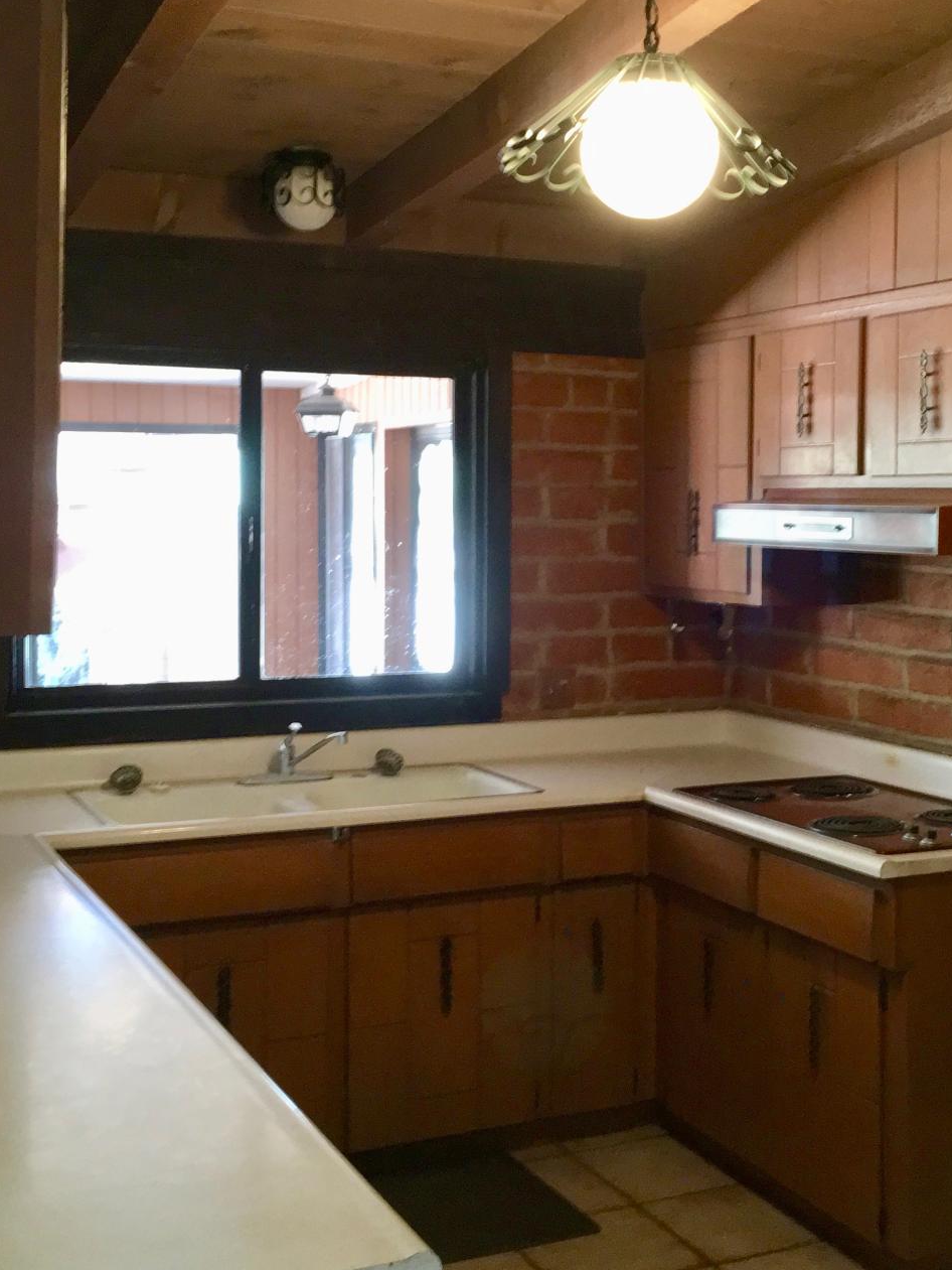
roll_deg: +0.1
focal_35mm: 46
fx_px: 1686
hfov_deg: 31.4
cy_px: 569
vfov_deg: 41.2
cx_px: 574
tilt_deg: -3.0
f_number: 2.2
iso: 200
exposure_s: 1/15
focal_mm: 4.15
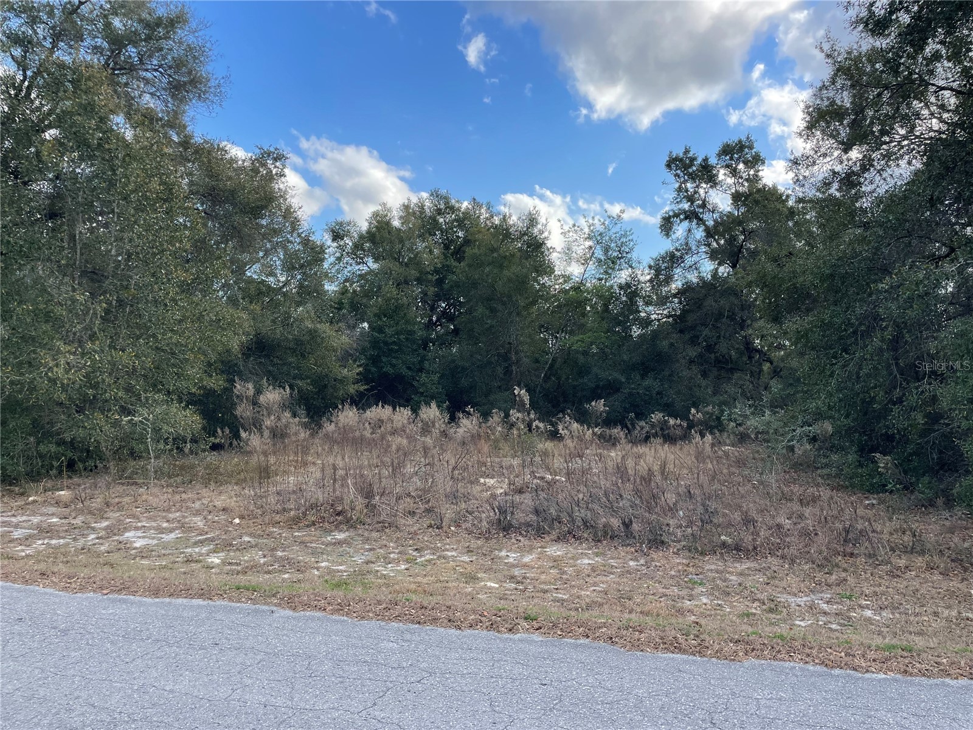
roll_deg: -1.1
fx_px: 731
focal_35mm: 26
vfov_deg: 53.1
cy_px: 365
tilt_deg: +2.3
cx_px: 486
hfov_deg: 67.3
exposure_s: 1/1667
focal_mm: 4.2
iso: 32
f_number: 1.6
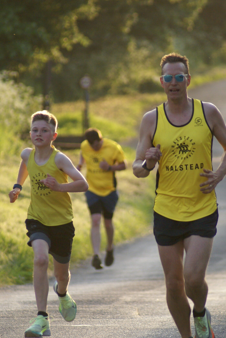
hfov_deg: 2.7
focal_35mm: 515
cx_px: 133
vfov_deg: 4.0
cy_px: 184
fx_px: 4842
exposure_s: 1/500
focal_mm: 280
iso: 640
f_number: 5.6
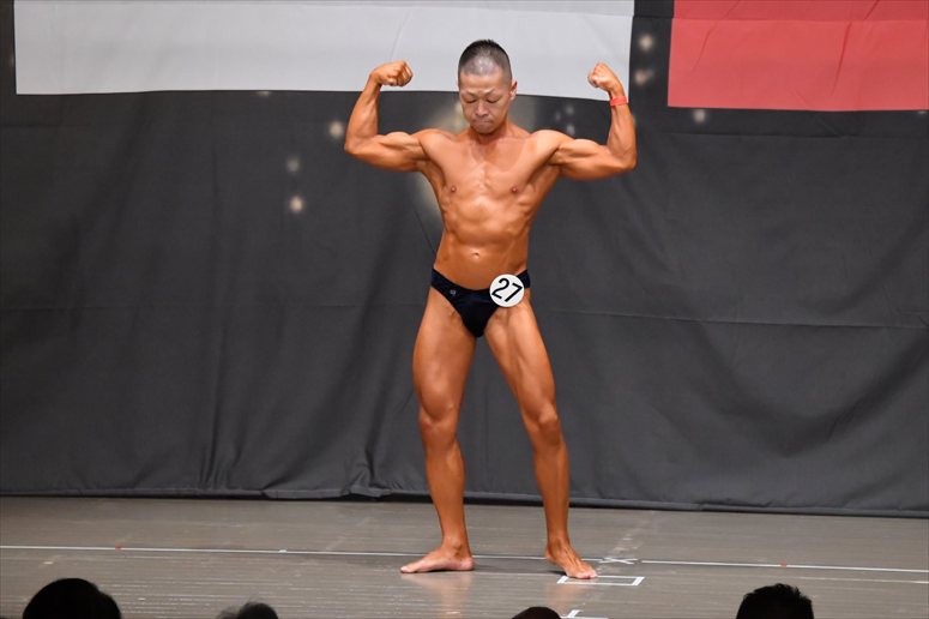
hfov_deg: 8.6
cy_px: 310
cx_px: 464
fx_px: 6190
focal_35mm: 240
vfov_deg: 5.7
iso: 6400
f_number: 5.6
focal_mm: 160
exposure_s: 1/400
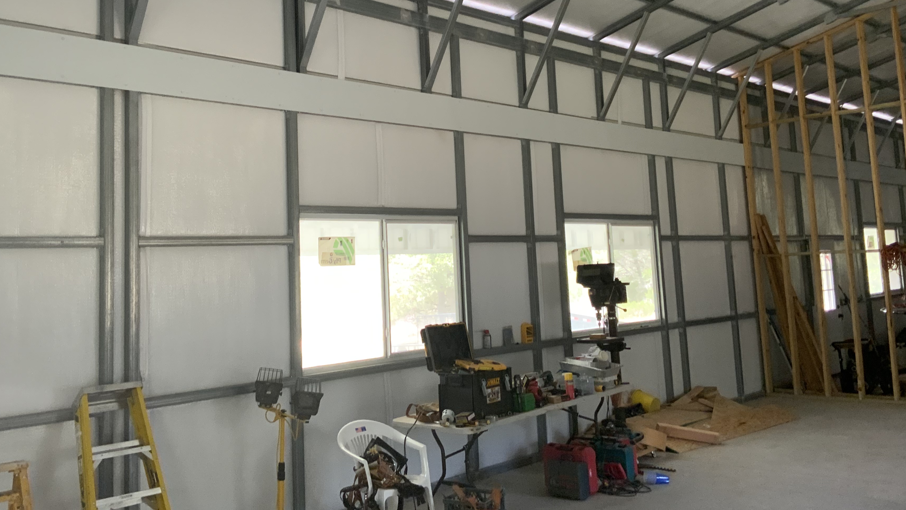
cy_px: 169
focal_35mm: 37
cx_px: 435
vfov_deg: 31.7
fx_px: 889
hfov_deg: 54.0
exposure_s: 1/60
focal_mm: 3
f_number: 1.8
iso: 160
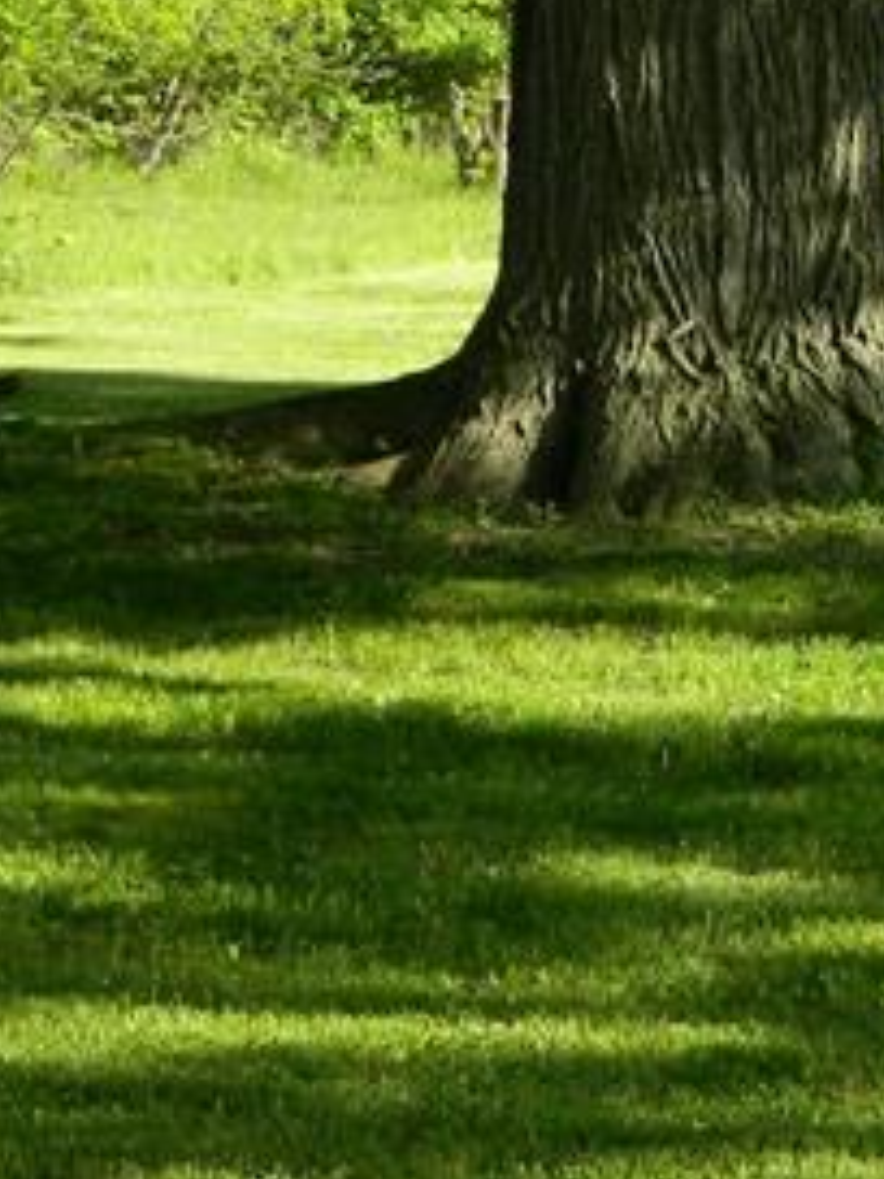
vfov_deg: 11.2
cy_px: 390
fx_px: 6027
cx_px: 1144
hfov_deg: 8.3
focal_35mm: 177
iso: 125
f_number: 3.6
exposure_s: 1/400
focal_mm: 8.4
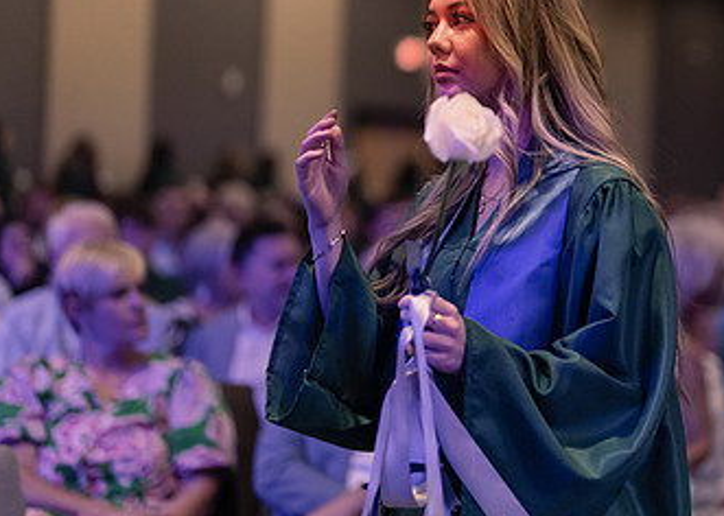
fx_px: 1911
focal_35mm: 93
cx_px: 540
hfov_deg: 21.3
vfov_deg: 15.3
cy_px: 146
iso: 1250
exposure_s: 1/500
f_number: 1.2
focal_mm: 50
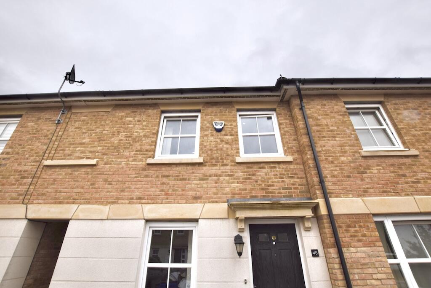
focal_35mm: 15
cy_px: 144
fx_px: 180
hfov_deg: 100.4
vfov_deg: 77.3
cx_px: 216
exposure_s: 1/200
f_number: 8
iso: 100
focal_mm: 10
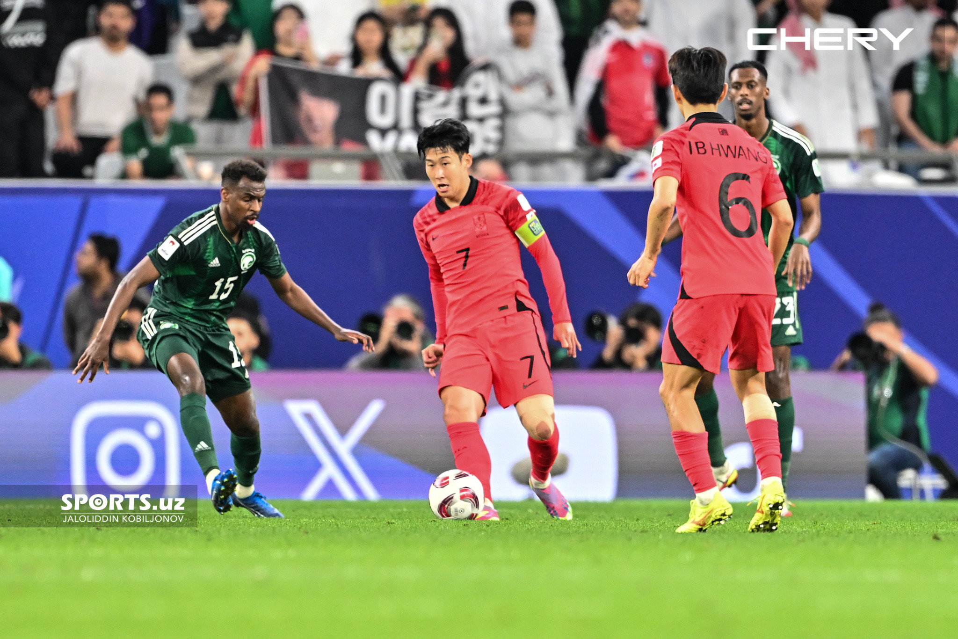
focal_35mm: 400
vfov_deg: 3.4
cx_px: 479
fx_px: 10645
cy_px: 320
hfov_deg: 5.2
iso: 2000
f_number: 2.8
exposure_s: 1/1000
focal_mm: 400
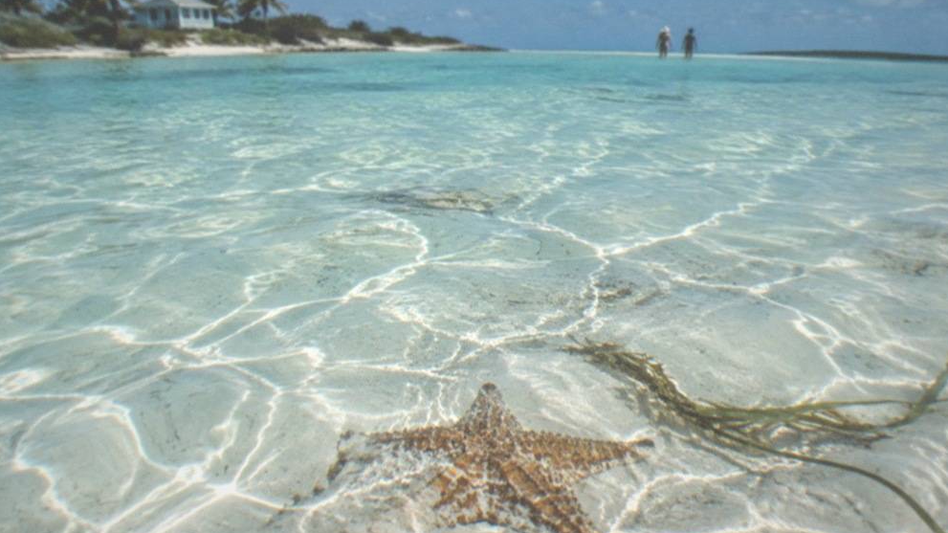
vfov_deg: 32.0
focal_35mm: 37
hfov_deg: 54.0
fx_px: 930
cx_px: 475
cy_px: 276
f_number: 7.1
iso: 160
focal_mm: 35
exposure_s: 1/1250
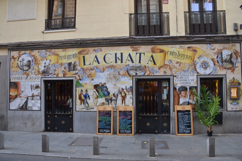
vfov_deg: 47.9
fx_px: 181
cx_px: 121
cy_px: 80
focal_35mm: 27
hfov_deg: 67.4
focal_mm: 18
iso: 400
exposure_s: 1/125
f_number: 5.6
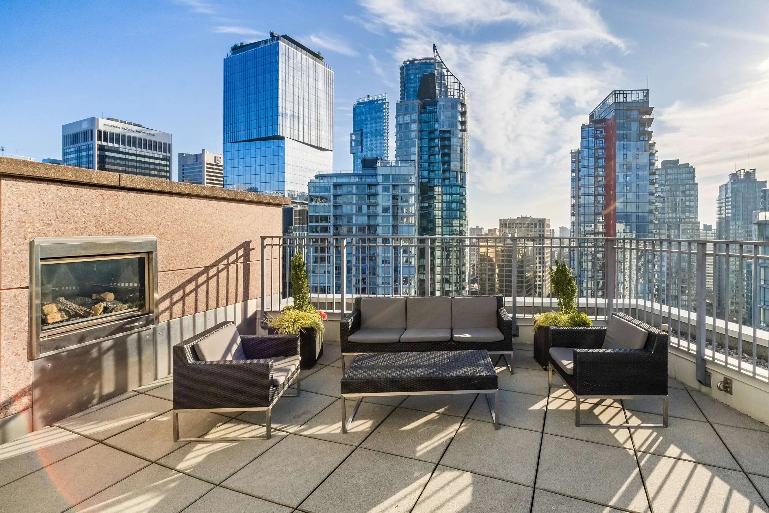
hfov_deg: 97.7
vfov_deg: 75.1
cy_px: 234
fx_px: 333
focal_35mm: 16
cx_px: 437
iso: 640
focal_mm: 9
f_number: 11
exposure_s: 1/400
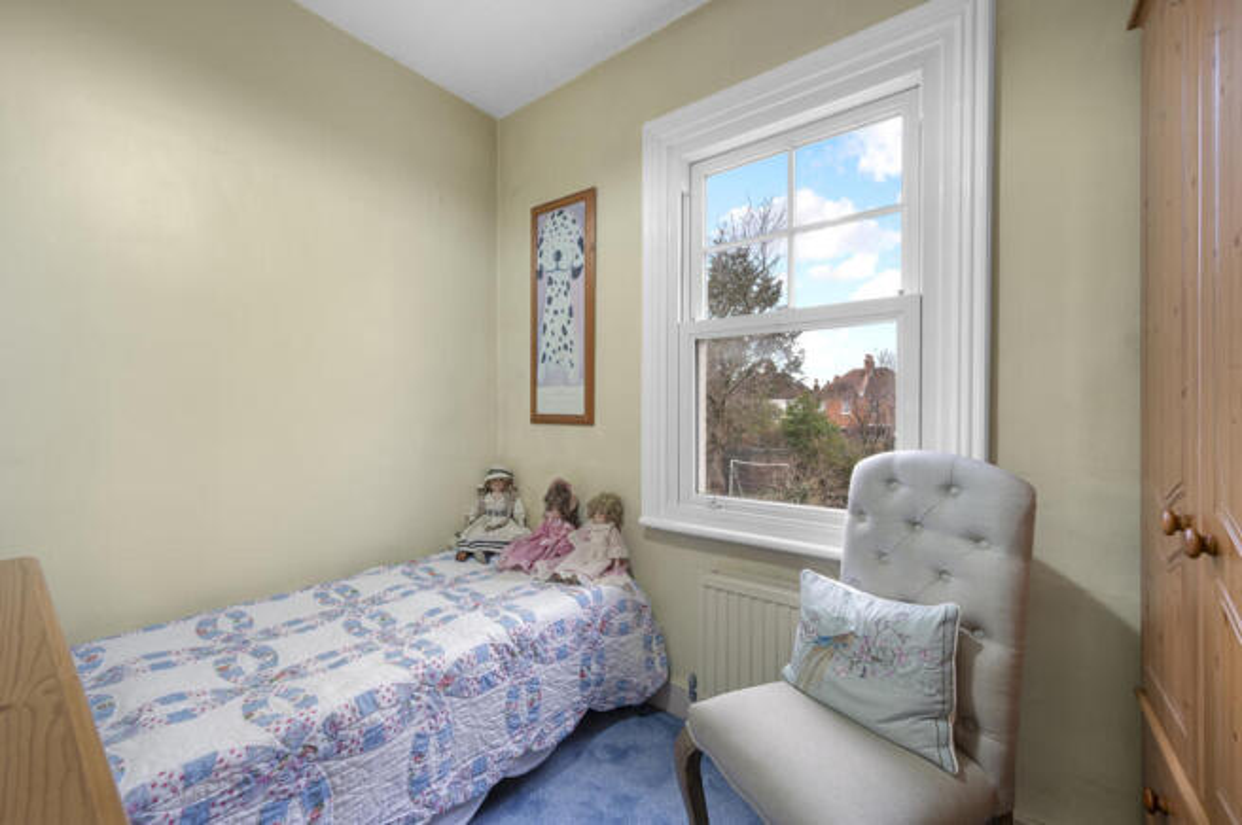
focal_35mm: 14
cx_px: 621
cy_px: 412
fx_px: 483
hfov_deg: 104.3
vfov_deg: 81.1
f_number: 16
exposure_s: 1.3
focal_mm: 14
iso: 200
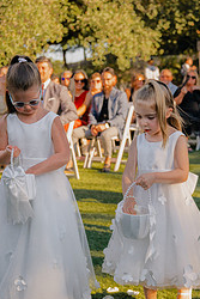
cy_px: 169
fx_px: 524
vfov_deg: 31.8
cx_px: 121
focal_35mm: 63
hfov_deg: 21.6
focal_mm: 35
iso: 200
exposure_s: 1/2500
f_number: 2.8
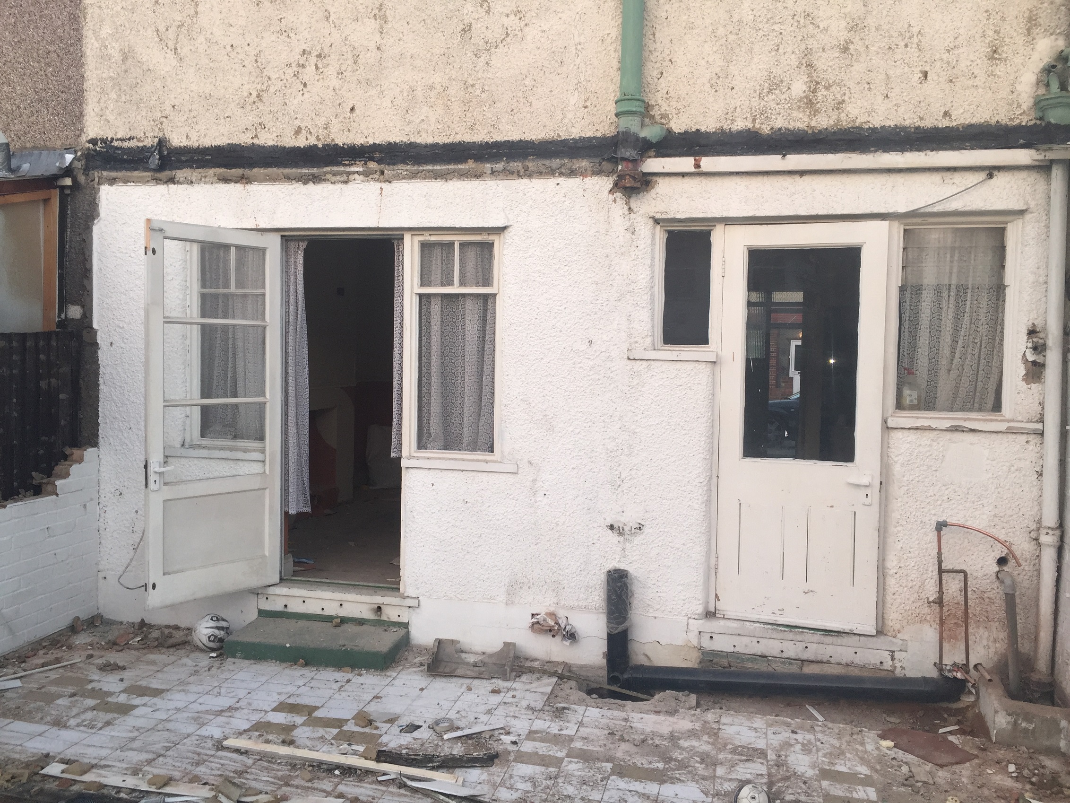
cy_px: 402
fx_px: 896
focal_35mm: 29
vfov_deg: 48.2
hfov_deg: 61.7
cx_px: 535
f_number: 2.2
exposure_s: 1/120
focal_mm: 4.15
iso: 40
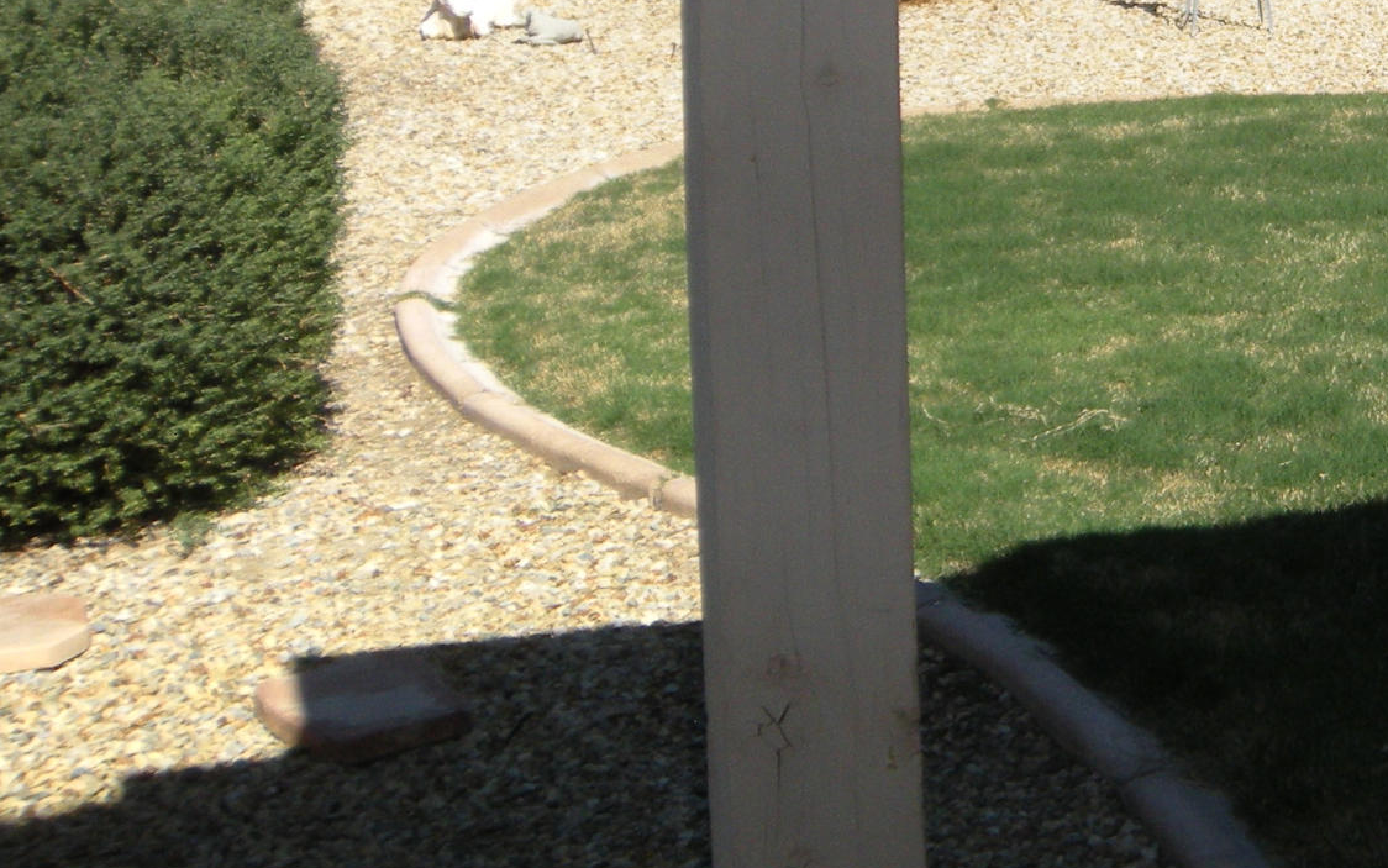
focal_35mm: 88
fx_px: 3329
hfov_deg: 22.1
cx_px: 1587
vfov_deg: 14.5
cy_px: -83
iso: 89
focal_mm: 5.9
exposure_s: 1/1056
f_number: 3.8
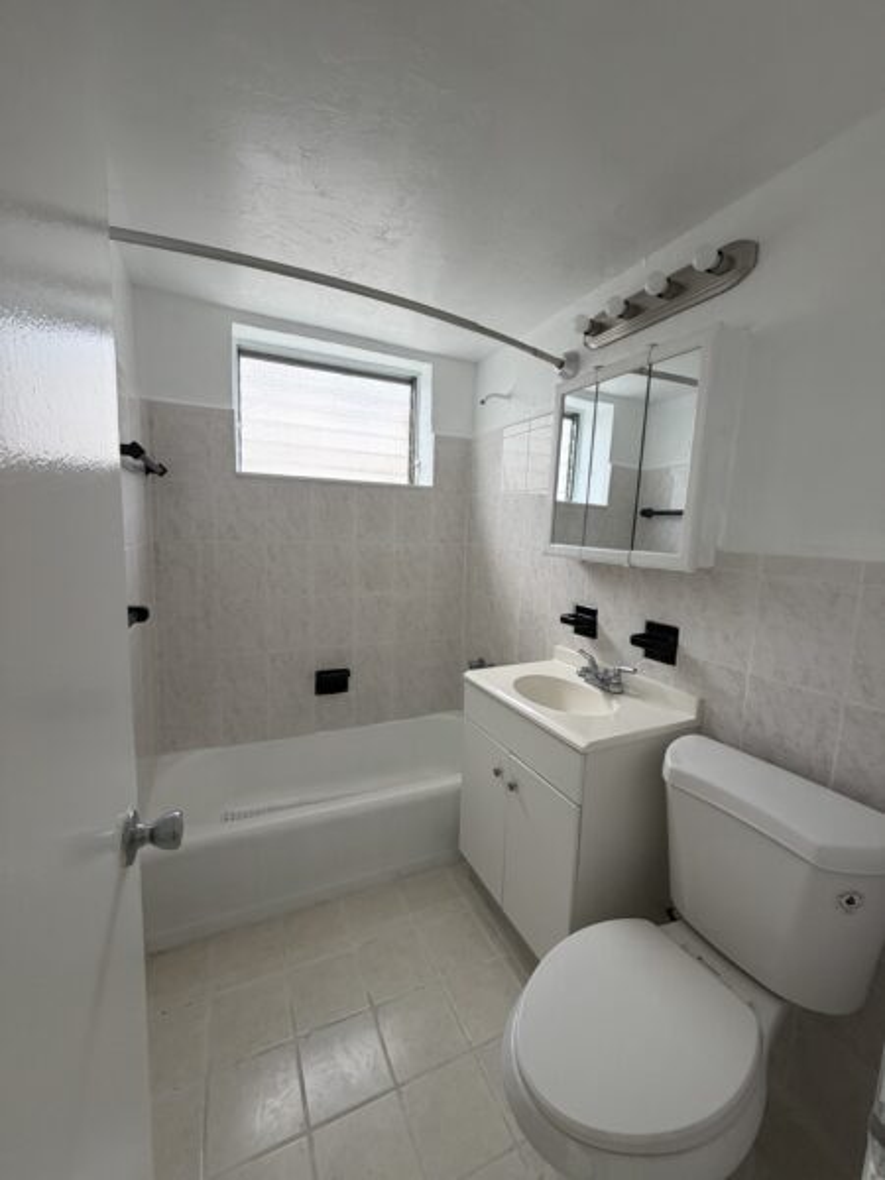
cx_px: 442
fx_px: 477
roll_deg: -1.4
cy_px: 590
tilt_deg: -7.1
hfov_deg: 85.7
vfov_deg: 102.1
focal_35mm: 14
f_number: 2.2
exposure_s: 1/121
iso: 125
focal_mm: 2.22
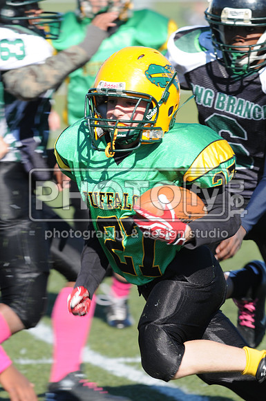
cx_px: 133
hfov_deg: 3.0
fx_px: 5002
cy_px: 200
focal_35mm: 450
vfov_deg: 4.6
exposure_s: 1/500
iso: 200
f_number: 6.3
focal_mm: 300
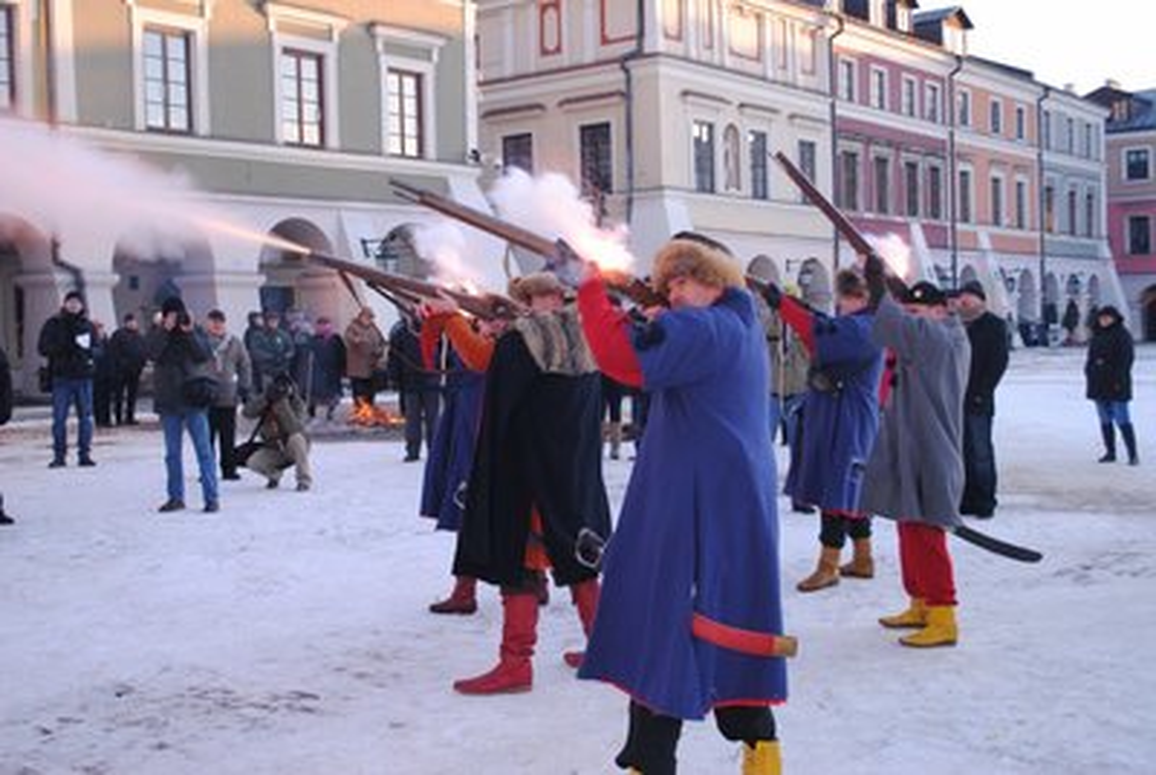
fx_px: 1399
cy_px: 388
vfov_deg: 30.9
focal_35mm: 44
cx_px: 578
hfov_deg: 44.9
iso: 100
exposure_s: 1/60
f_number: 4.5
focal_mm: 29
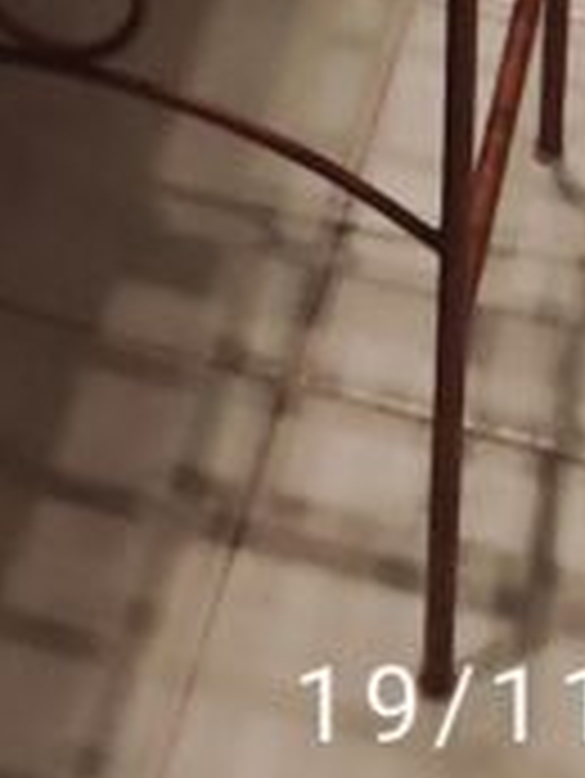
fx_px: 3466
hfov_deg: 9.4
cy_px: -1412
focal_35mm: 154
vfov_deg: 10.1
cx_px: -234
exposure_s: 1/25
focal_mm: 4.74
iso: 1499
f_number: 1.79
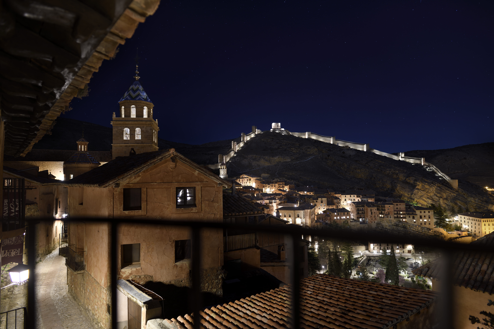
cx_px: 247
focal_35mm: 20
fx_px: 274
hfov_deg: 84.0
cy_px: 164
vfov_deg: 61.9
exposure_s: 2.5
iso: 64
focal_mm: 20
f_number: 2.8
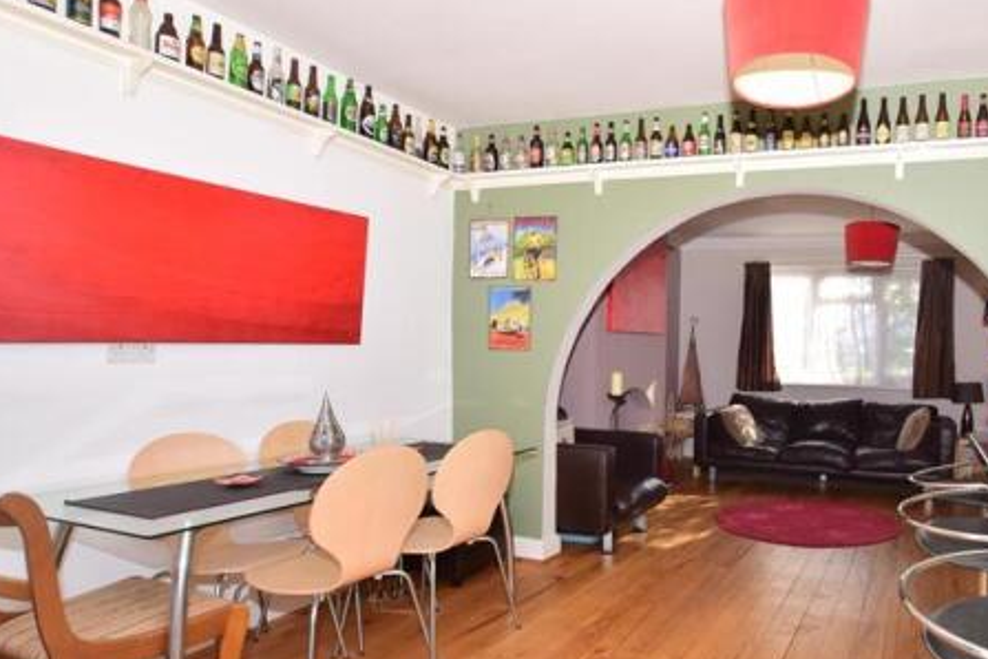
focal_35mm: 22
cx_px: 701
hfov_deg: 74.7
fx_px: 604
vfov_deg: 57.2
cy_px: 355
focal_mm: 10
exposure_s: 1/200
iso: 400
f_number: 7.1
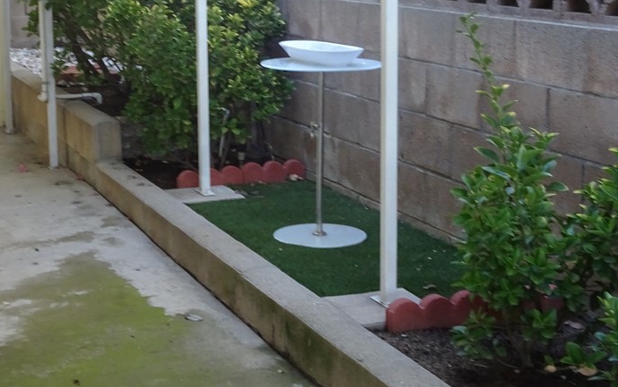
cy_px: 104
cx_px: 260
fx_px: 1163
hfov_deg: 29.7
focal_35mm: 69
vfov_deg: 18.8
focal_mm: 7.58
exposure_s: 1/60
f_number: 4.5
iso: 320
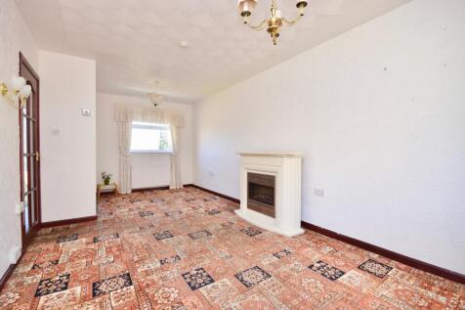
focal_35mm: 15
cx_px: 232
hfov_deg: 100.4
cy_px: 155
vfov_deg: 77.3
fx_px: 194
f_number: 8
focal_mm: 10
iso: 800
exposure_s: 1/60
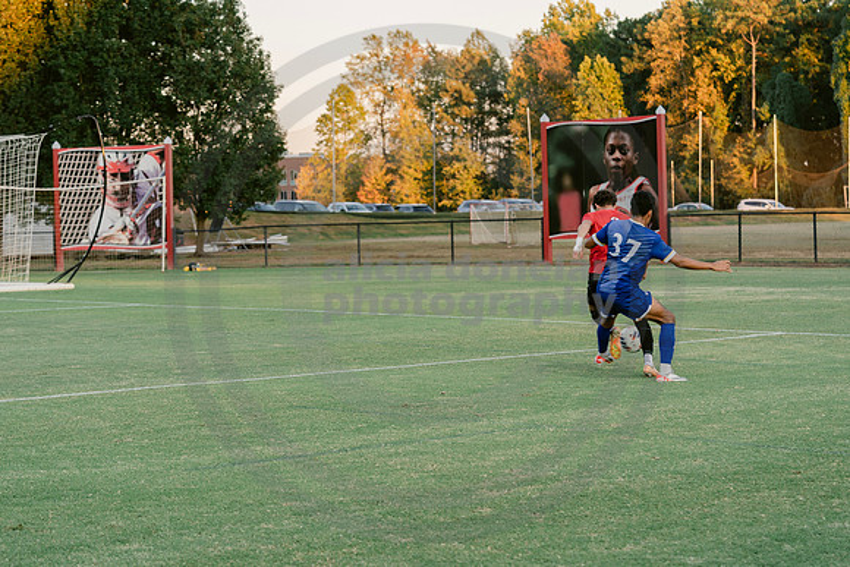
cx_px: 425
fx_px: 2125
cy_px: 284
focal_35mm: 90
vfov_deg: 15.2
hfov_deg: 22.6
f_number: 5
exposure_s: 1/320
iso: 640
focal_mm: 90
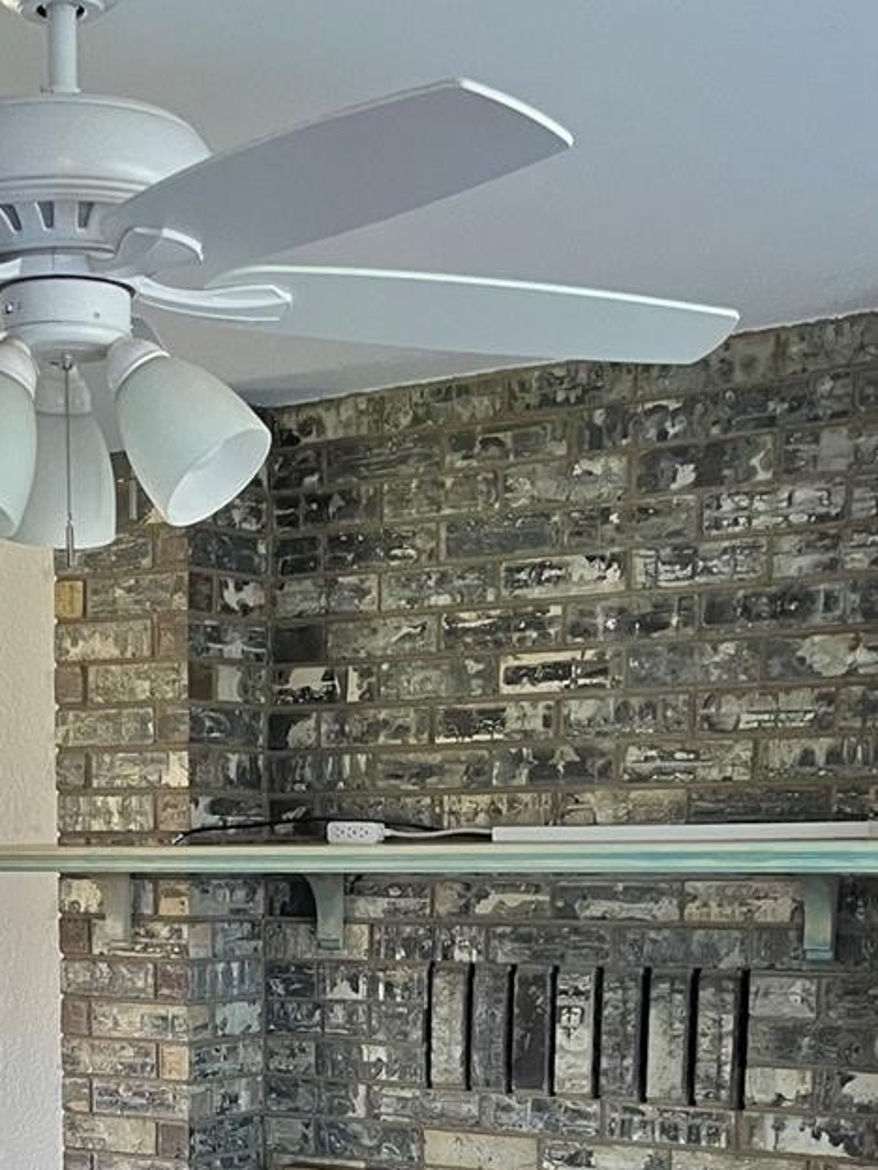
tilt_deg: -11.4
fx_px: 2164
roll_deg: +0.4
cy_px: 1303
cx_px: 174
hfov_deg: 22.6
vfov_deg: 27.5
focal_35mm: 64
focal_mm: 5.1
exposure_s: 1/60
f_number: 1.6
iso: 200
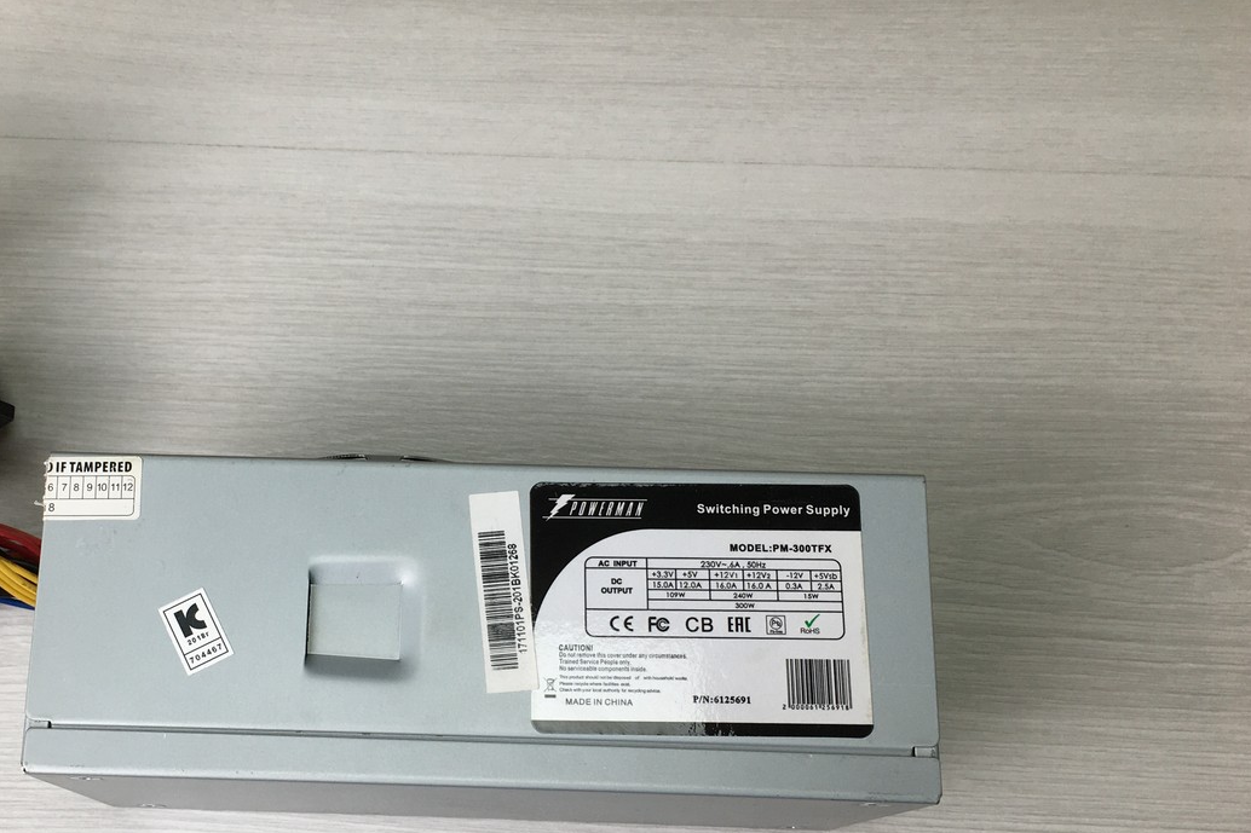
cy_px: 533
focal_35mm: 42
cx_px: 423
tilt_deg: -75.6
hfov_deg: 45.7
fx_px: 1459
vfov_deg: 31.7
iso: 32
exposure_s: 1/100
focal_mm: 4.15
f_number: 2.2
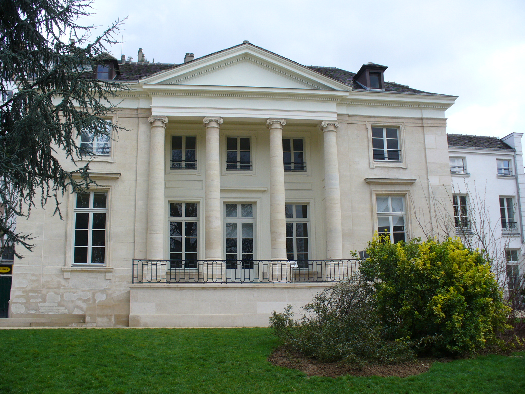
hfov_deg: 50.1
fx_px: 561
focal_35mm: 37
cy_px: 197
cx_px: 262
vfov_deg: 38.7
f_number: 5.6
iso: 80
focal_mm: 6.1
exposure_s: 1/125
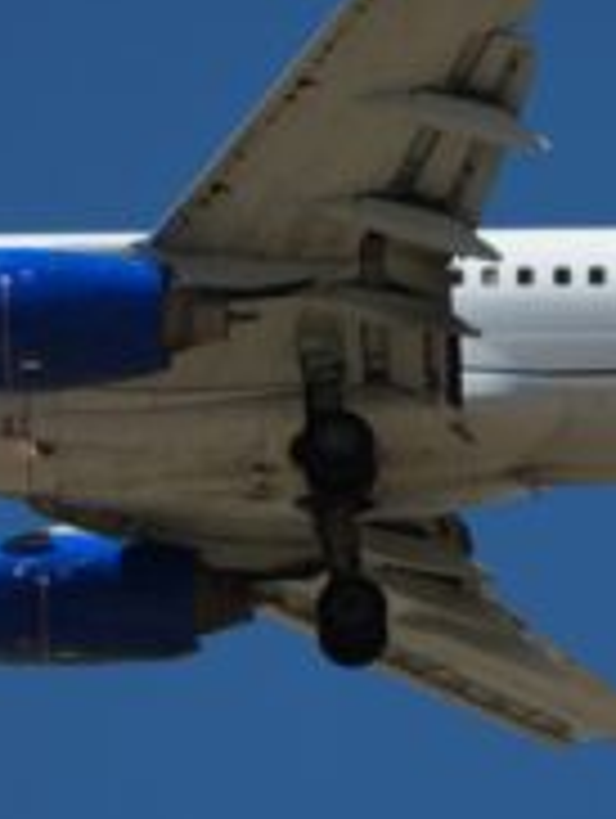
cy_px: 299
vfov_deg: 3.9
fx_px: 12002
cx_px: 409
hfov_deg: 2.9
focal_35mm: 507
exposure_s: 1/2000
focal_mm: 150
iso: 200
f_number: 5
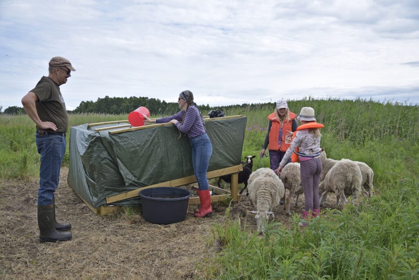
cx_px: 210
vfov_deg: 36.9
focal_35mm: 36
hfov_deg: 53.1
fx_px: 419
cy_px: 140
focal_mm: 24
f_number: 4
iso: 100
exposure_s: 1/800
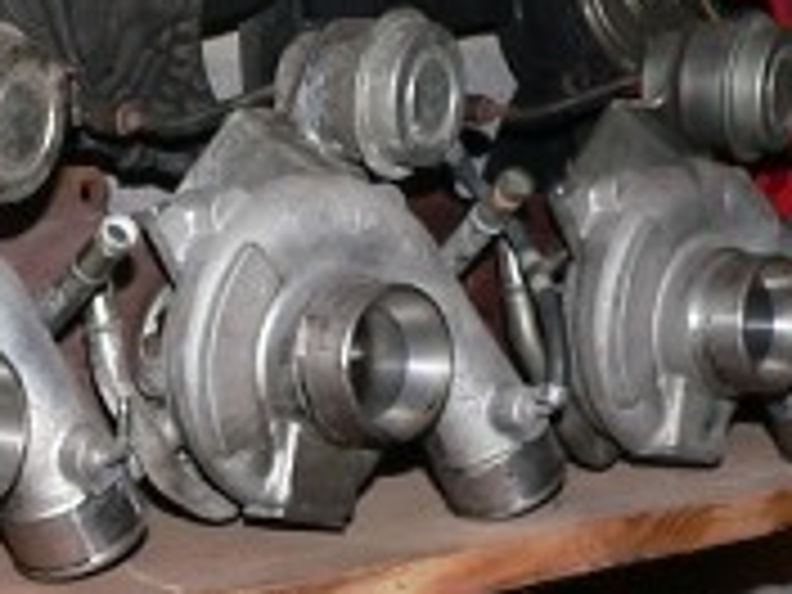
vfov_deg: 15.1
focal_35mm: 98
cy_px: 356
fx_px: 2242
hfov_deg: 19.4
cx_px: -18
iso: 100
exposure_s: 1/60
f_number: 2.8
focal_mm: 6
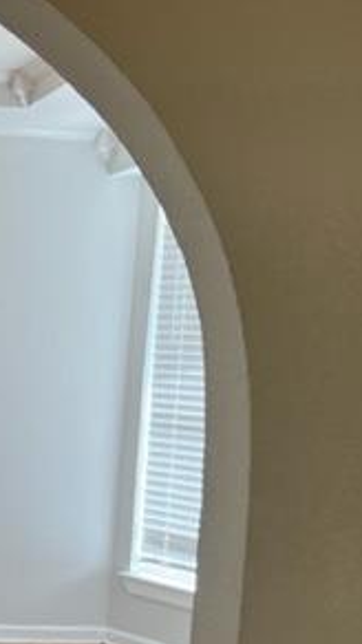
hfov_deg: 17.0
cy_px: 419
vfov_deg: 33.6
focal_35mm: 62
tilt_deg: -4.7
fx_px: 1059
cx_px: -223
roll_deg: -2.7
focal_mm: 5.7
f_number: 1.5
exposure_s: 1/197
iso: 40
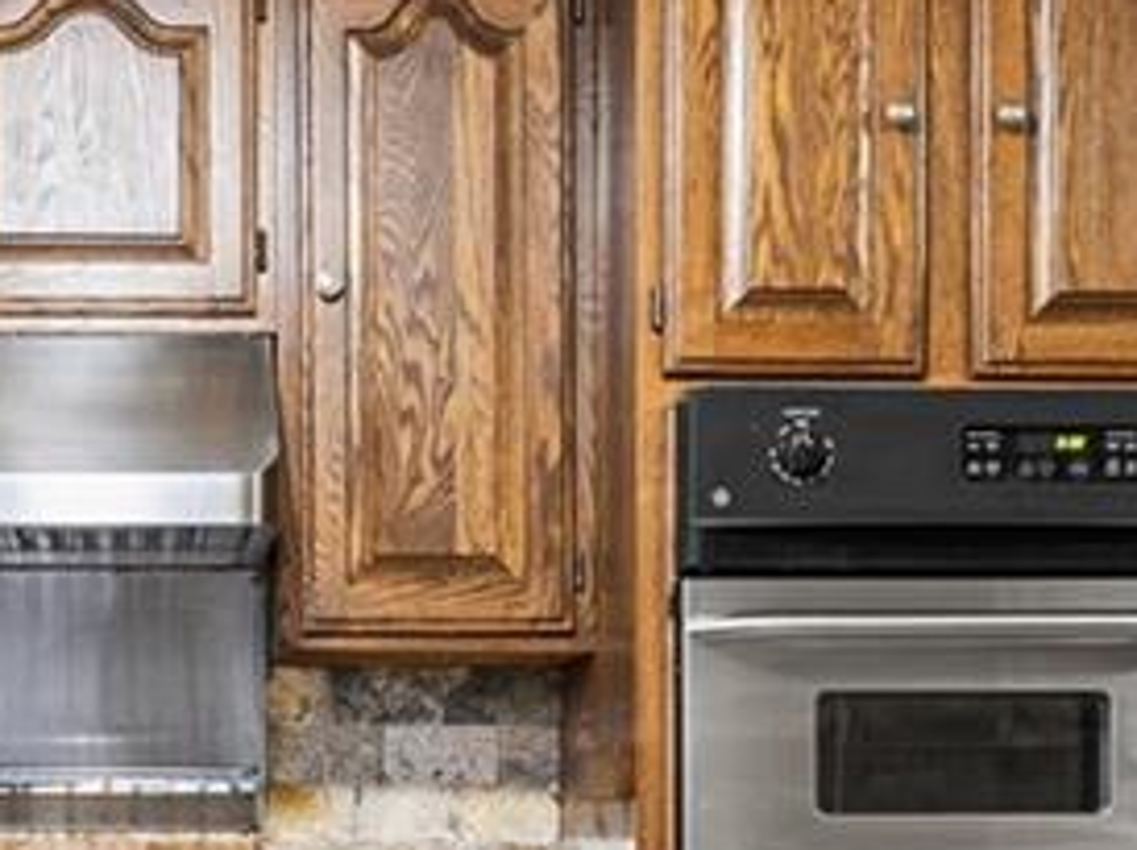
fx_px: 2954
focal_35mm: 90
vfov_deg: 16.0
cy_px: 867
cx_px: 183
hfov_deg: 21.4
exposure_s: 2.5
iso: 200
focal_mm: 16
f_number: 8
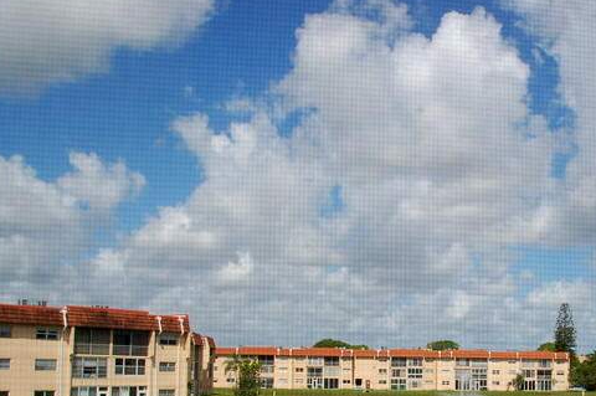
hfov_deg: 41.9
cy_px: 317
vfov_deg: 29.1
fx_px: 744
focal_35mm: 45
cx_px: 467
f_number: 8
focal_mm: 18
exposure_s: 1/250
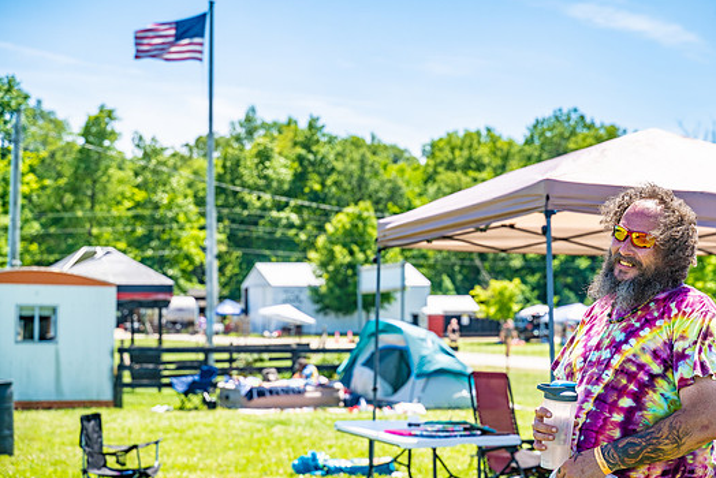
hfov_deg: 24.5
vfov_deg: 16.5
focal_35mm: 83
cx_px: 384
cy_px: 238
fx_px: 1652
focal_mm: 75
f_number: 5
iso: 100
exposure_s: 1/800
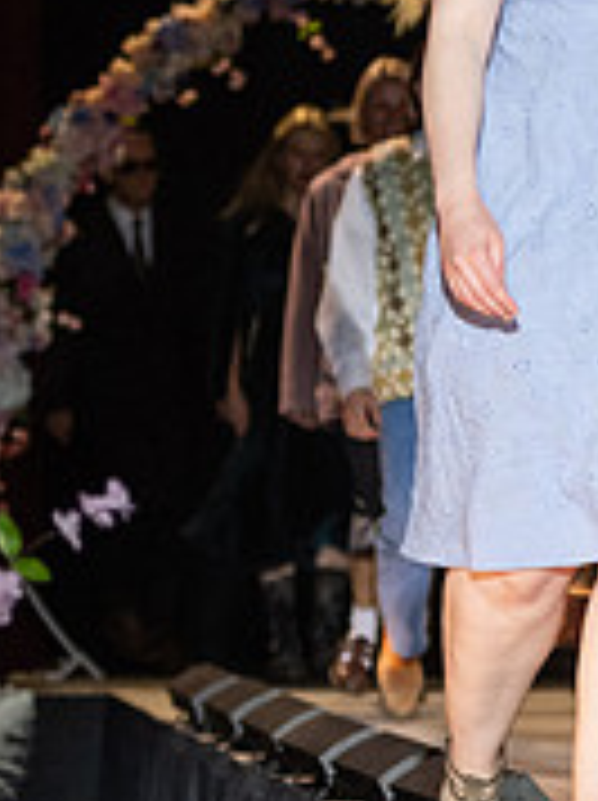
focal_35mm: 314
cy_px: 118
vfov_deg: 6.3
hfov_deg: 4.7
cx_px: 1120
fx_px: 7250
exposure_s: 1/1000
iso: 800
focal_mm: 70
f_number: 2.8
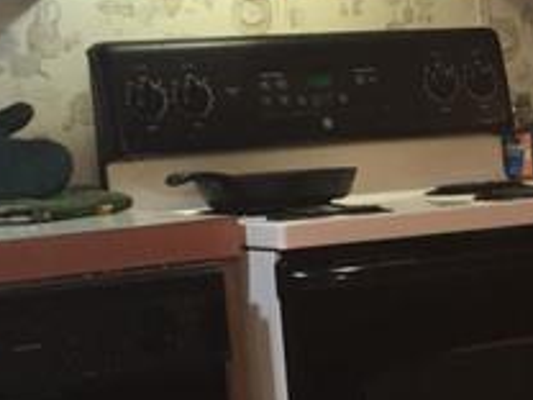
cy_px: 454
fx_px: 2202
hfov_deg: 13.5
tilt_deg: -8.7
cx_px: 615
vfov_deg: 10.2
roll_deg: +3.0
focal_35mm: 143
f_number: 2.2
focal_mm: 4.15
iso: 80
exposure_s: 1/30
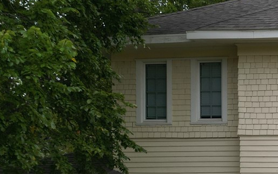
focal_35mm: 95
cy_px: 178
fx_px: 720
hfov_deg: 18.6
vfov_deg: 13.5
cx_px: 449
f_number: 1.7
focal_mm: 6.72
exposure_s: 1/725
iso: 110
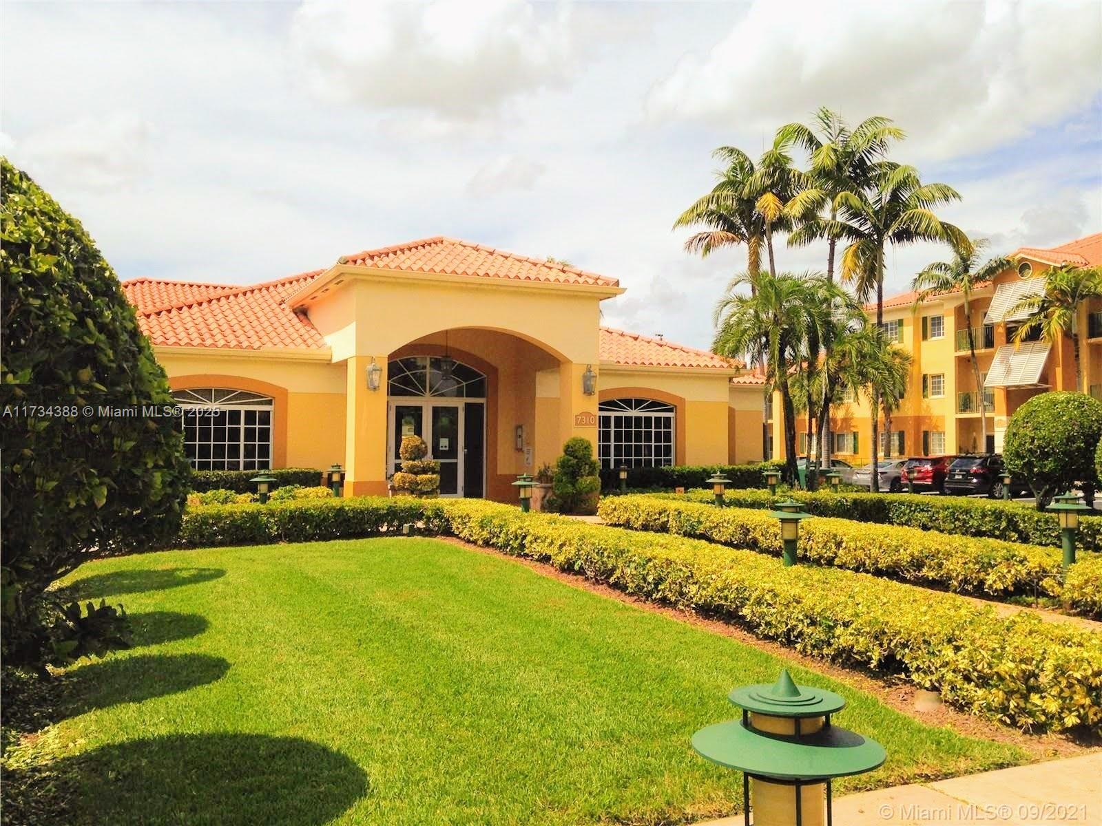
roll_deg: +1.8
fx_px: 1051
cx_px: 551
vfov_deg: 42.9
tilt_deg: +5.9
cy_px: 413
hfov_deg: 55.4
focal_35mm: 33
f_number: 2.4
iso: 50
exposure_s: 1/2584
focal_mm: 4.12
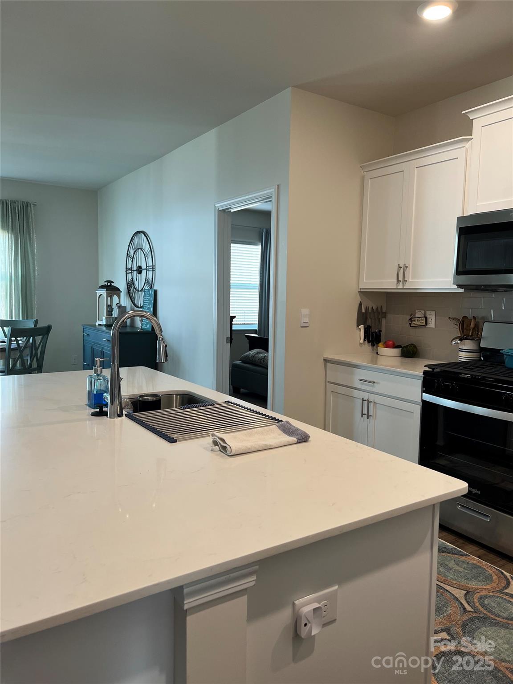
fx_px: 514
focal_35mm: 26
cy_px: 342
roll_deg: -1.6
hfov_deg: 53.1
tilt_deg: -4.2
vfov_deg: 67.3
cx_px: 256
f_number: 1.5
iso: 80
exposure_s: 1/60
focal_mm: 5.7
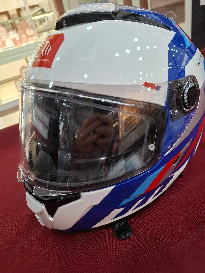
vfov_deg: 73.9
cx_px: 102
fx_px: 182
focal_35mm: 23
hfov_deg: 58.9
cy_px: 136
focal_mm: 5.54
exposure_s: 1/100
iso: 125
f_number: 1.8
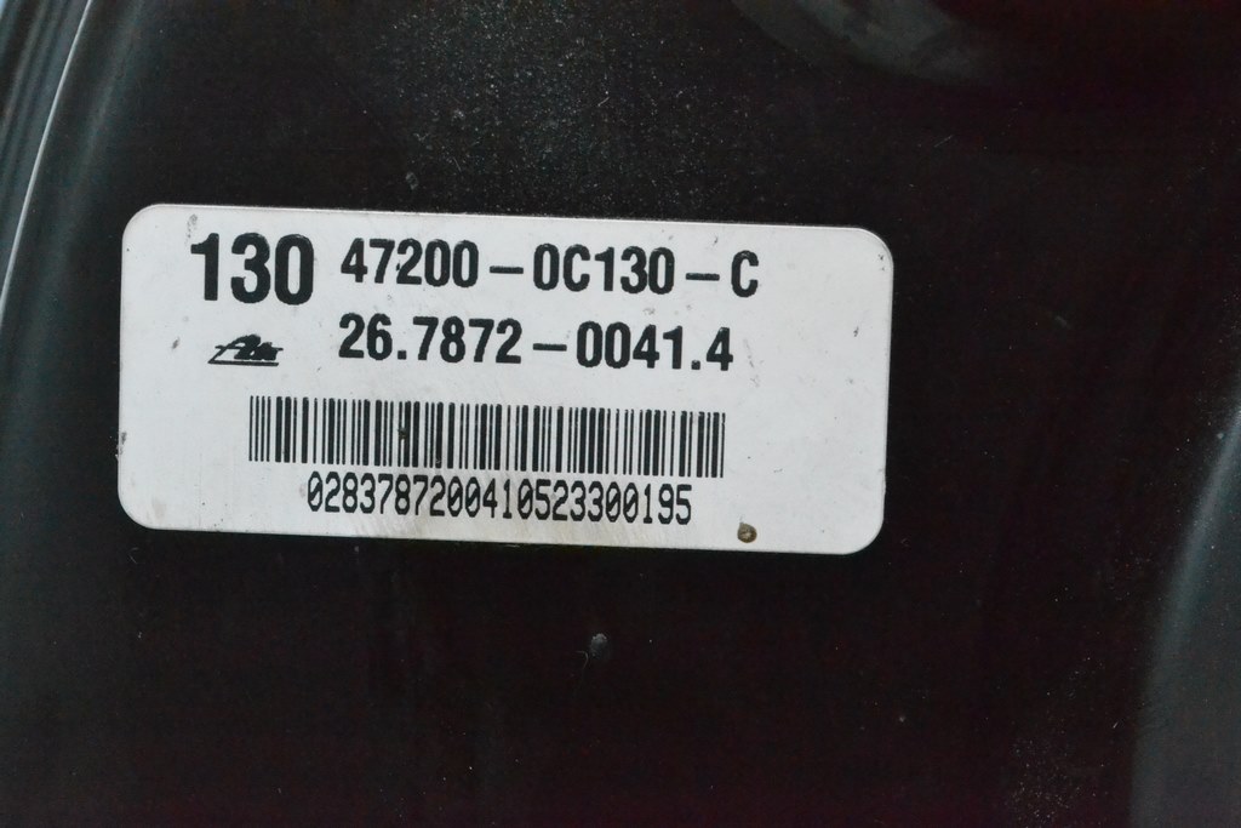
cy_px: 414
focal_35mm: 82
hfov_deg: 24.6
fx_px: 2844
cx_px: 620
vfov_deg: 16.6
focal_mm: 55
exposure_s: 1/160
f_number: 13
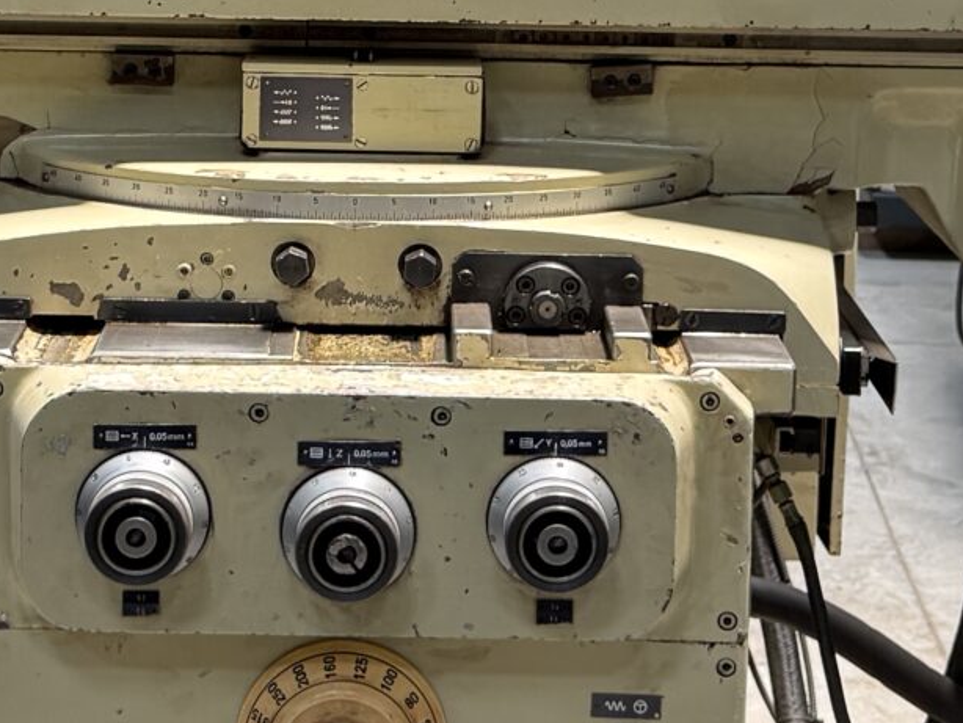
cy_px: 71
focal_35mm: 100
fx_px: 2783
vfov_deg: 14.6
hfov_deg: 19.6
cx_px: 394
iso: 125
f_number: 1.78
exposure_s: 1/121
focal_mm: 6.76
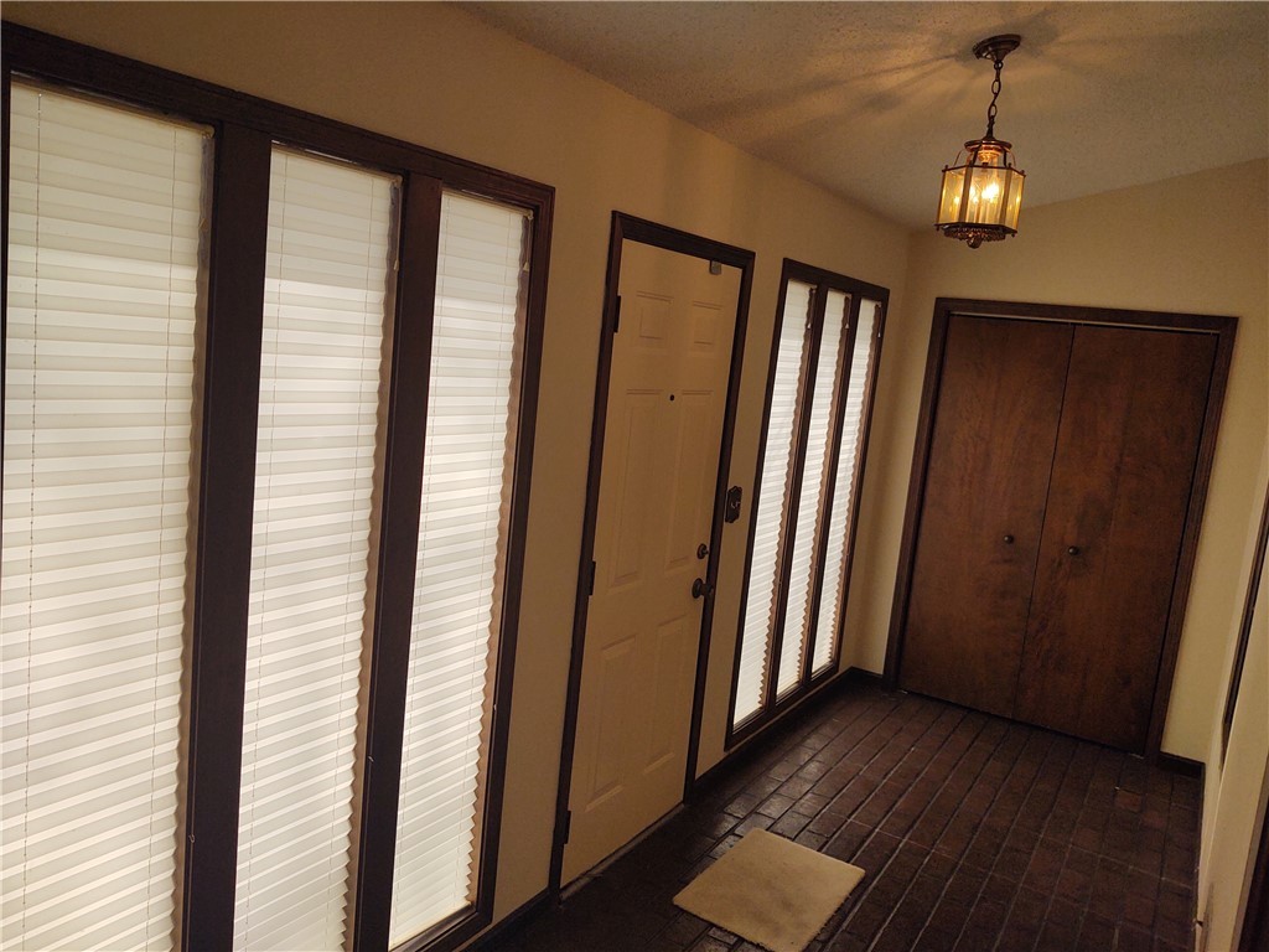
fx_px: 990
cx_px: 634
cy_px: 476
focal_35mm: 27
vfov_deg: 51.4
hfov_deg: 65.3
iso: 100
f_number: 1.7
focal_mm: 4.75
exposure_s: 1/1162
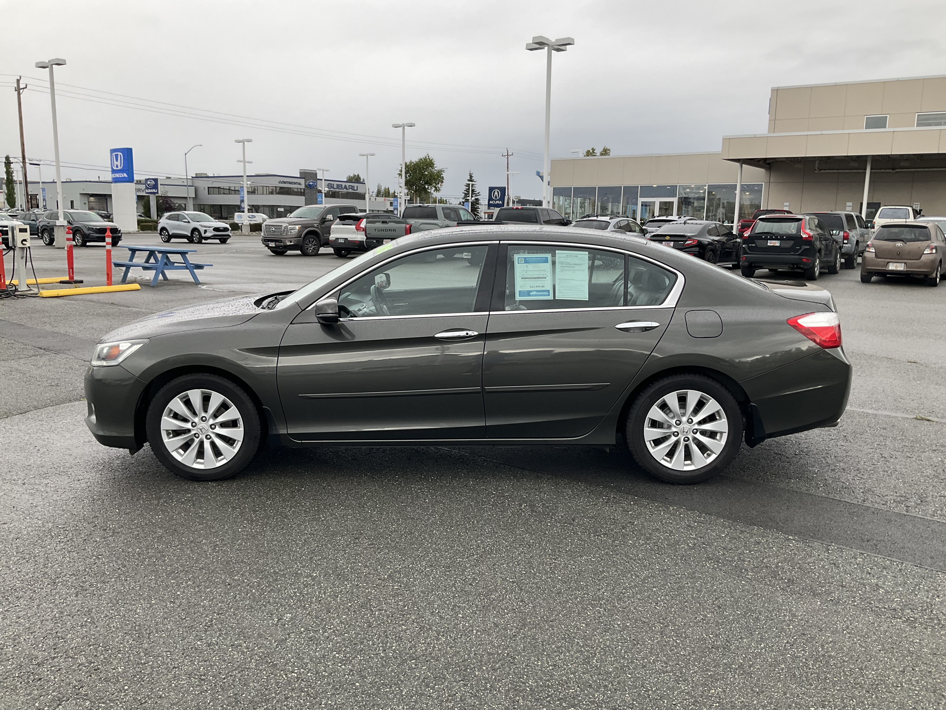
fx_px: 793
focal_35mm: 29
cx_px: 473
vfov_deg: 48.2
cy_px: 355
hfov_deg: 61.7
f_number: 1.8
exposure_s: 1/284
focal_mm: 3
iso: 25
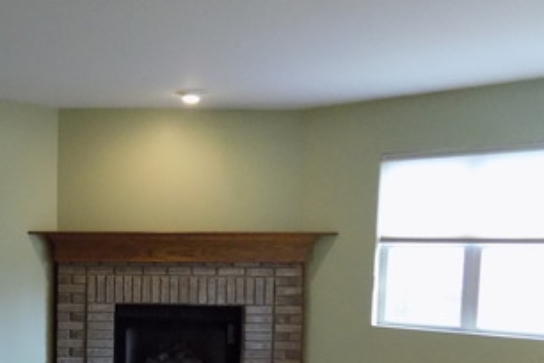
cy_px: 327
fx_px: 755
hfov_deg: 36.5
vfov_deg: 26.1
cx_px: 28
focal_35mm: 50
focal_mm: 4
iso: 500
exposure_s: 1/60
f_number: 3.1
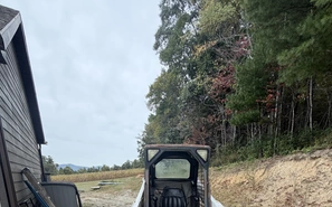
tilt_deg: -14.1
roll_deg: -1.0
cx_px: 167
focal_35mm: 20
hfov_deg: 85.1
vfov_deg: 46.4
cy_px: 220
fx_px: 181
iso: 64
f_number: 2.2
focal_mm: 2.22
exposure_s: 1/502
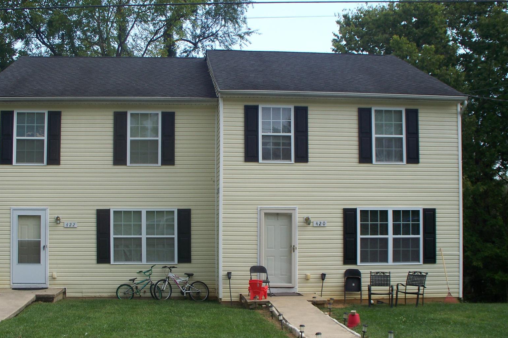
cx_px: 232
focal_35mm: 50
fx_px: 705
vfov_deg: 26.9
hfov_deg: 39.6
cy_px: 200
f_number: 2.8
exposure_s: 1/250
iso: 64
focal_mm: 7.54
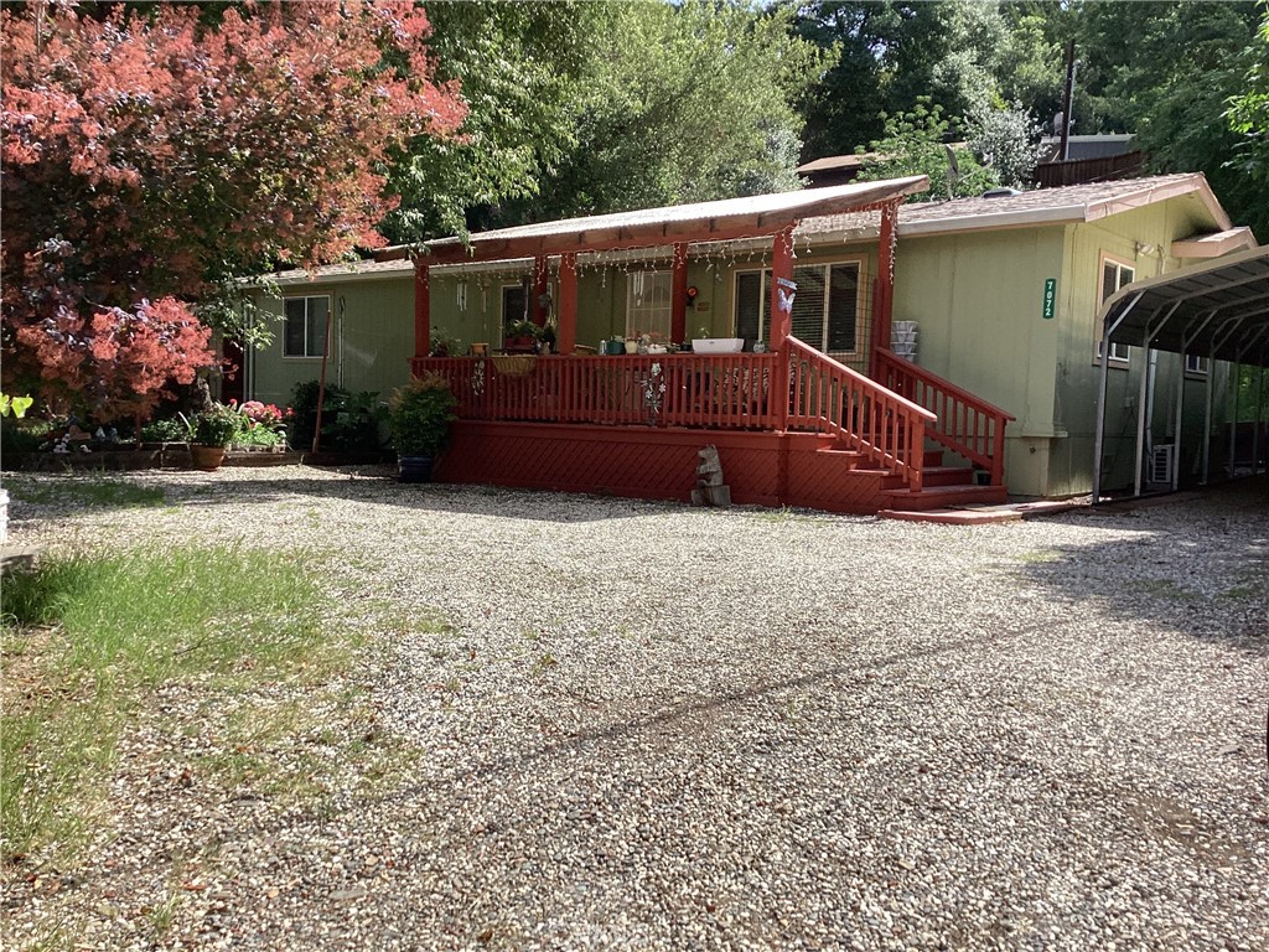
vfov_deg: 45.4
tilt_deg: -4.5
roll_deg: -4.5
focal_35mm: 31
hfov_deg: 58.4
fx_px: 1136
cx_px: 634
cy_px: 476
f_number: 2.4
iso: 25
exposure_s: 1/734
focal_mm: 3.3
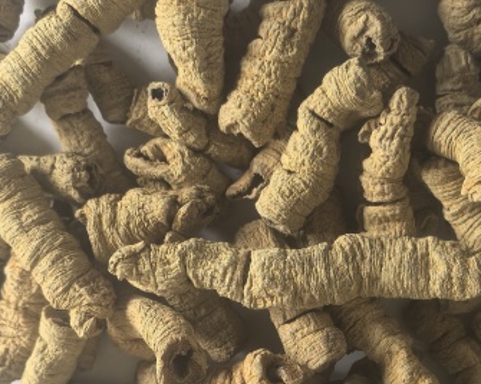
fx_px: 897
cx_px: 300
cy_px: 246
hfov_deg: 29.9
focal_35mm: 63
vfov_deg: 24.1
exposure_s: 1/50
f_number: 2
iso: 320
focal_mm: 5.75
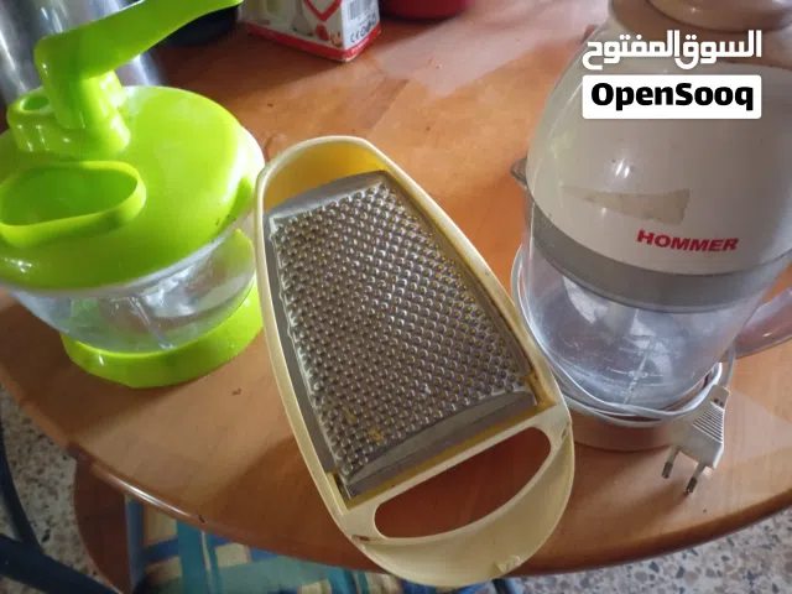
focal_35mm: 28
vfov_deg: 49.7
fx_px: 641
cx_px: 396
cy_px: 297
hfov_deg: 63.4
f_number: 1.8
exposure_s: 1/16.7
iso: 5017
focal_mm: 4.27
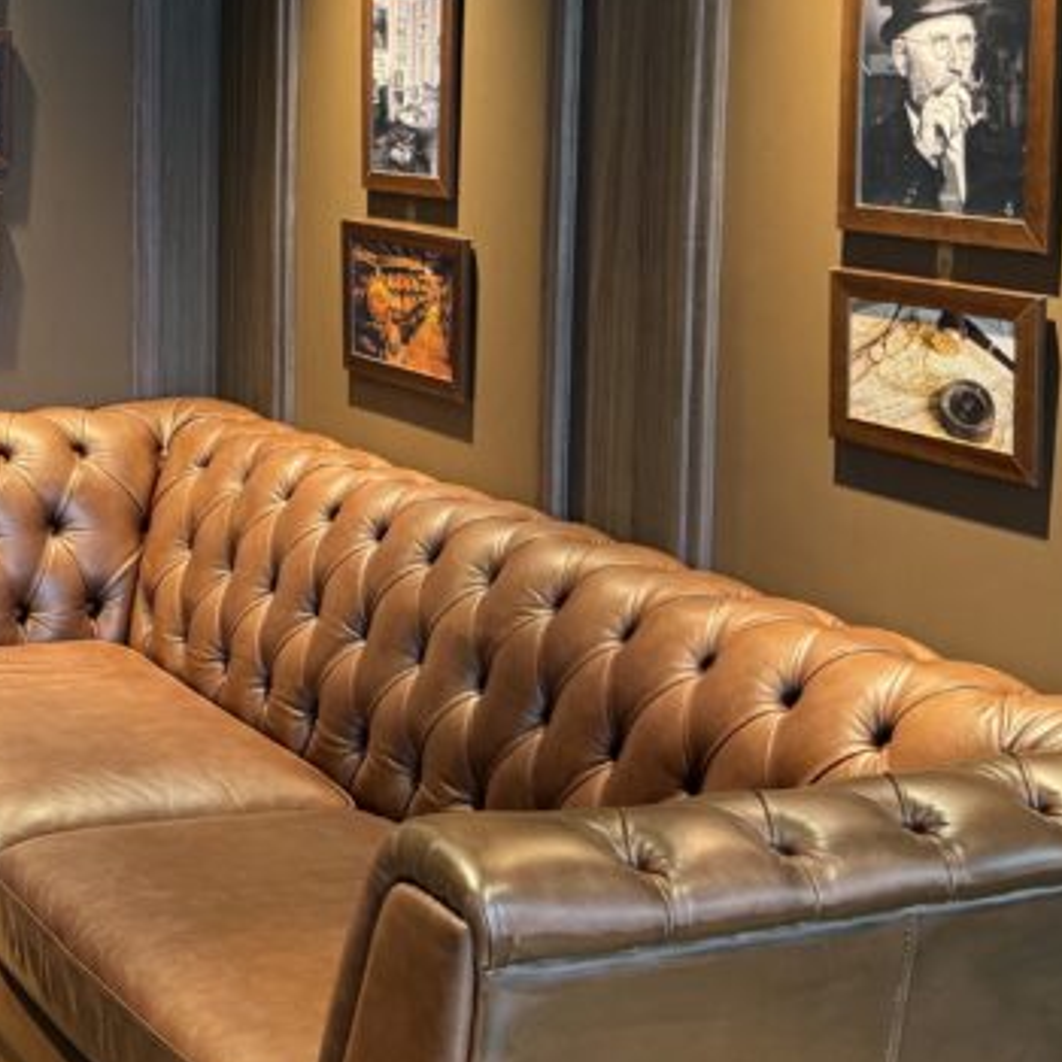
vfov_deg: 27.4
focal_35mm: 62
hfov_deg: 25.6
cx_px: -118
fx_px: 2152
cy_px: 273
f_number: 1.78
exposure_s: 1/60
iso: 320
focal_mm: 6.76
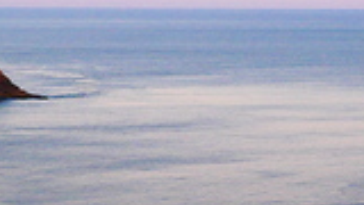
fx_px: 1419
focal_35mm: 147
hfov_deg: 14.5
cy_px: 129
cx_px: 298
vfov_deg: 8.3
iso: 400
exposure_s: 1/50
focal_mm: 18
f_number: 10
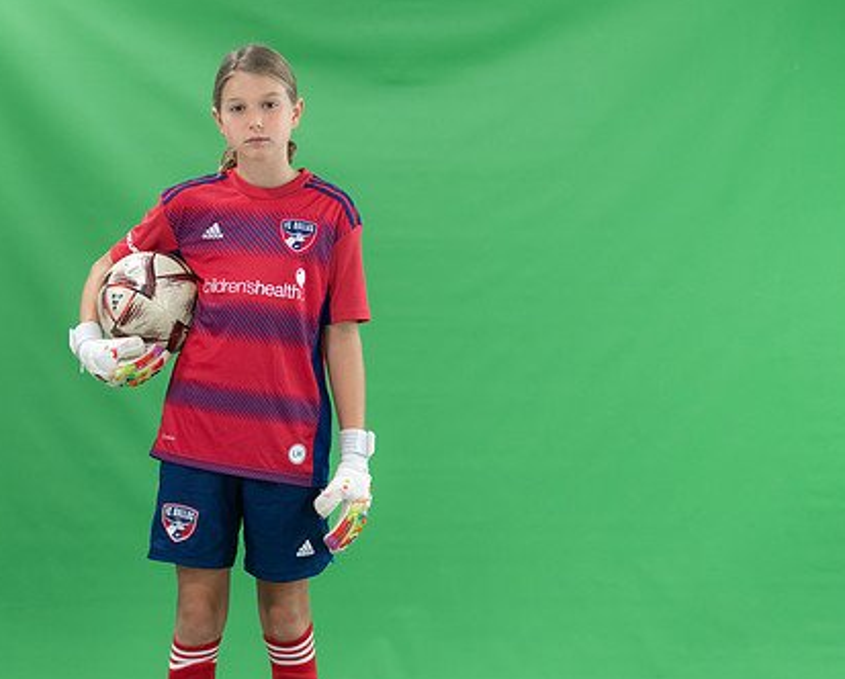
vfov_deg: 14.0
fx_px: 2756
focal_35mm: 110
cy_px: 403
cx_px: 247
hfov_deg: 17.4
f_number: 2.8
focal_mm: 70
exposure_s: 1/250
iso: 1000
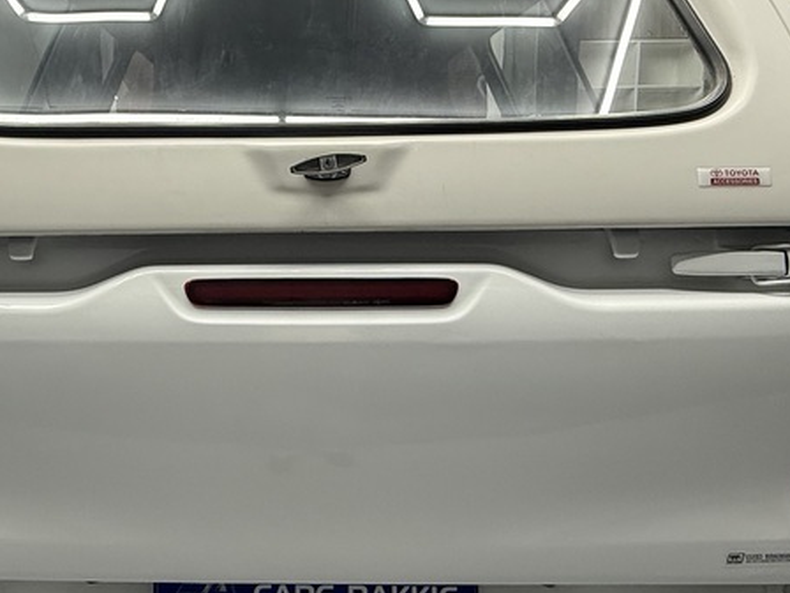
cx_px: 279
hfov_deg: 55.9
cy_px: 265
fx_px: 730
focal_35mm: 32
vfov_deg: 44.1
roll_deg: +0.7
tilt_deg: -6.4
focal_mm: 2.22
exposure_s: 1/100
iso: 200
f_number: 2.2
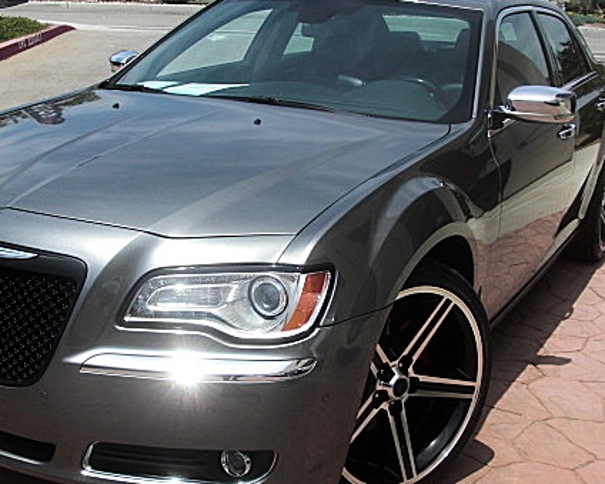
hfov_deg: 35.3
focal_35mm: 53
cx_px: 265
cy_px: 266
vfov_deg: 28.6
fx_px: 949
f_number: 7.9
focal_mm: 6.3
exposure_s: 1/160
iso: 50
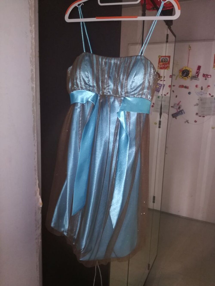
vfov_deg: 65.3
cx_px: 108
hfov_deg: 51.4
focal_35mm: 27
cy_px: 143
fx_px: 224
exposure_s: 1/25
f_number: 2
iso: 320
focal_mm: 3.79
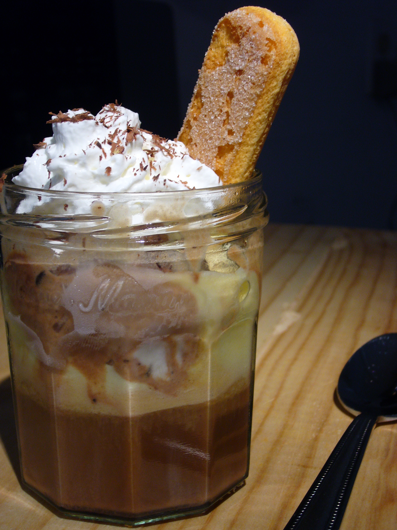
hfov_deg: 23.3
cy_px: 265
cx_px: 198
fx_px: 963
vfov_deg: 30.7
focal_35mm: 63
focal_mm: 10.4
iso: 100
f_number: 3.8
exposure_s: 1/20
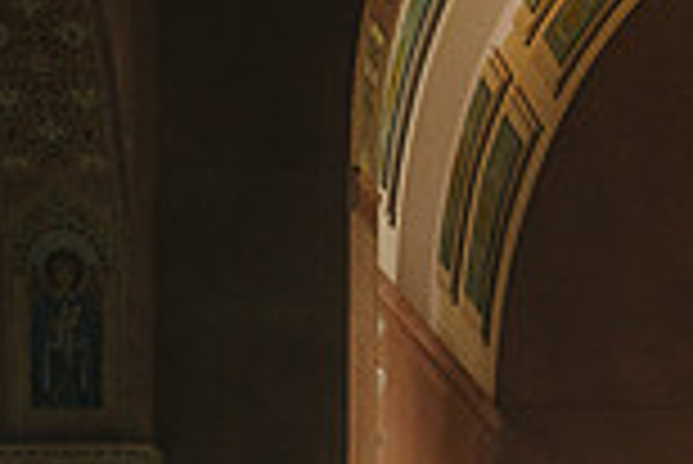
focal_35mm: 264
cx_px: 1116
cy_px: 782
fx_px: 5087
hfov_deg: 7.6
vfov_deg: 5.2
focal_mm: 70
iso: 1600
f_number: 2.8
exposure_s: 1/125
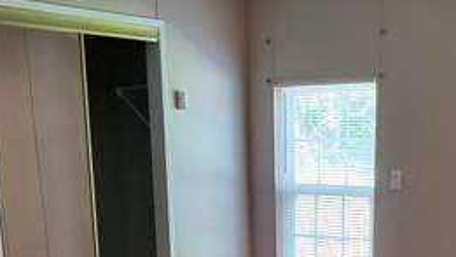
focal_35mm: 64
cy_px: 320
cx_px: 273
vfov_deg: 17.8
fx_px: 774
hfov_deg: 32.7
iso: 320
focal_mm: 5
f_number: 1.8
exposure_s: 1/40
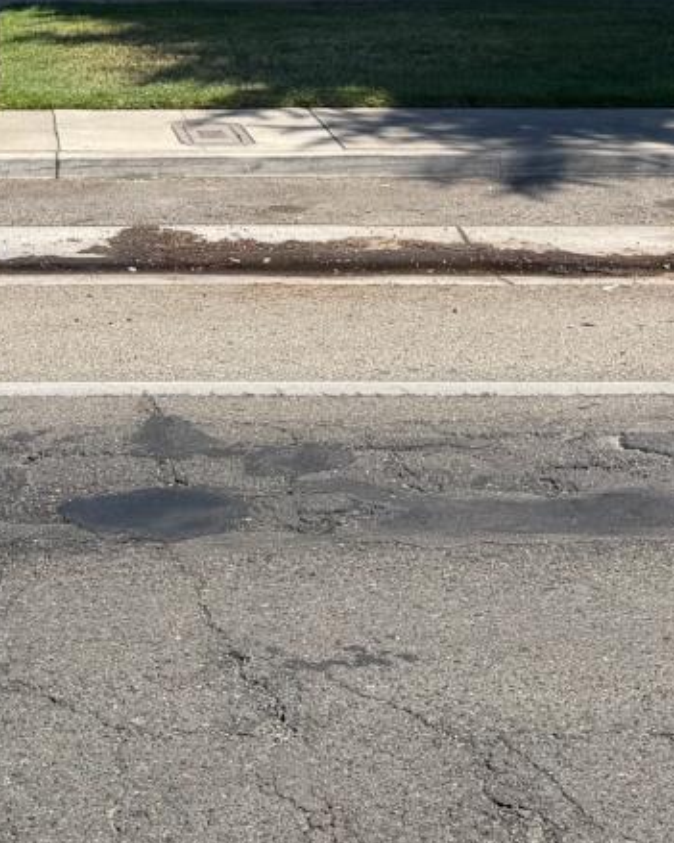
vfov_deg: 22.0
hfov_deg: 18.7
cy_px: -185
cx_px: 6
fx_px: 1995
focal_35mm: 80
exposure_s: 1/3425
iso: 80
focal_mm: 6.76
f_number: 1.78
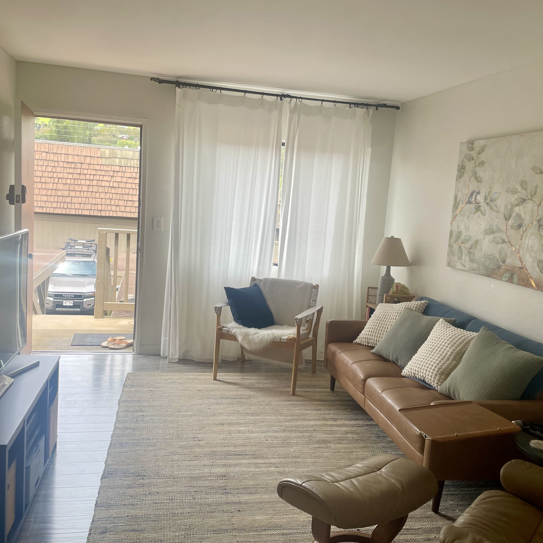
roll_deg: -3.1
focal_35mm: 32
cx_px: 270
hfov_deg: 51.1
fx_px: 568
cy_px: 283
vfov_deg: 51.1
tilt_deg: -6.4
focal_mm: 4.2
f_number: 1.6
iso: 32
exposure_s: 1/362
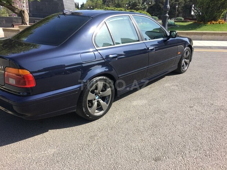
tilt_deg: -17.8
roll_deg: -3.3
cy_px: 85
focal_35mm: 29
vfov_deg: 48.2
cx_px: 114
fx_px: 190
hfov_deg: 61.7
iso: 25
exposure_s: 1/587
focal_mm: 4.15
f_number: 2.2
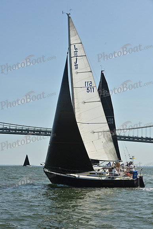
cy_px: 114
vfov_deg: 28.8
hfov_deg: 19.5
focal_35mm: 70
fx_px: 446
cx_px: 76
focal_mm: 70
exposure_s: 1/1000
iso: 320
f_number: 10
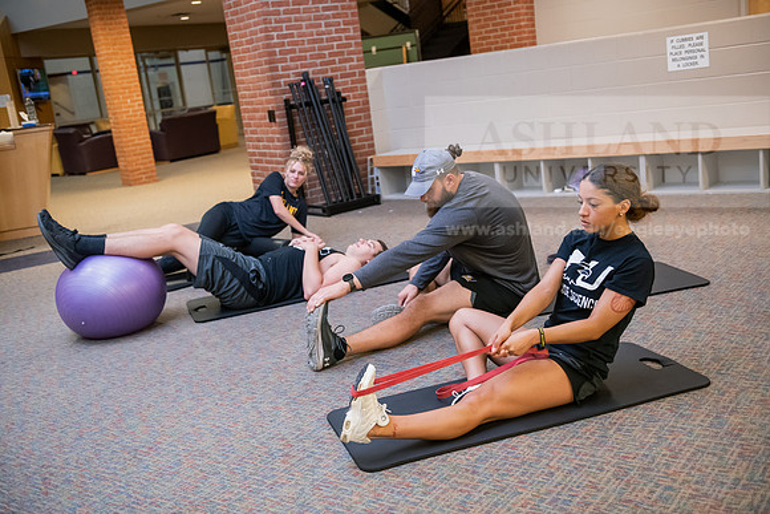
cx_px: 385
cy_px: 257
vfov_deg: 33.4
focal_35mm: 40
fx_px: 856
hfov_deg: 48.4
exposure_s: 1/200
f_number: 3.2
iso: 2000
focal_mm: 40
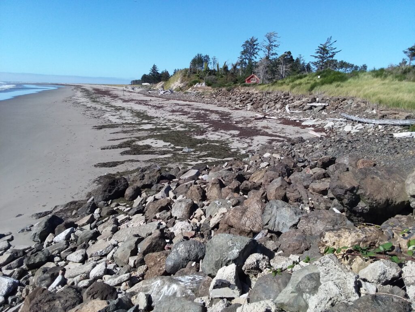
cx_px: 208
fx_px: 324
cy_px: 156
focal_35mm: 27
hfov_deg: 65.3
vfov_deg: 51.4
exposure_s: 1/1648
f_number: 1.9
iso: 50
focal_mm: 2.91
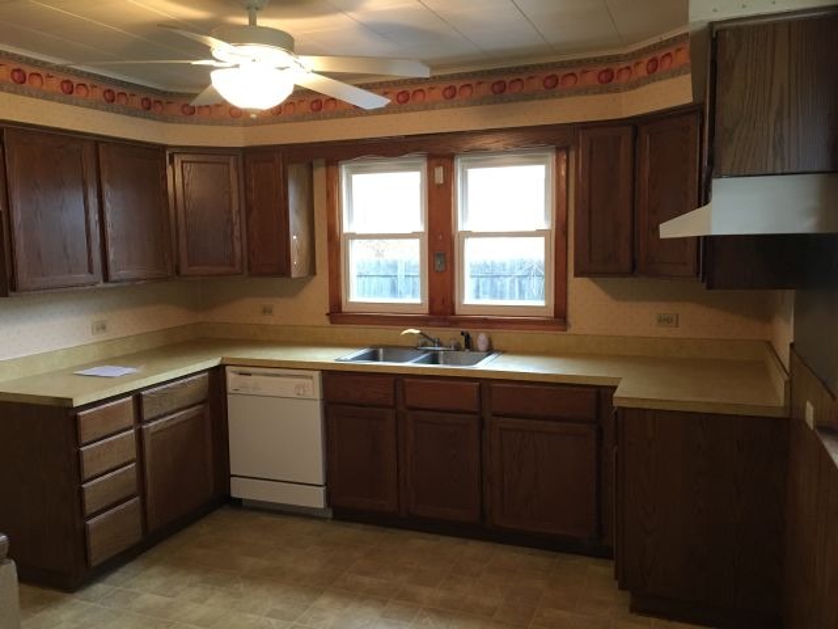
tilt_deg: -7.1
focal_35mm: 29
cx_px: 419
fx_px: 702
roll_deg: +1.1
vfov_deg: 48.2
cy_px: 314
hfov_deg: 61.7
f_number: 2.2
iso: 160
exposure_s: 1/30
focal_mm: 4.15
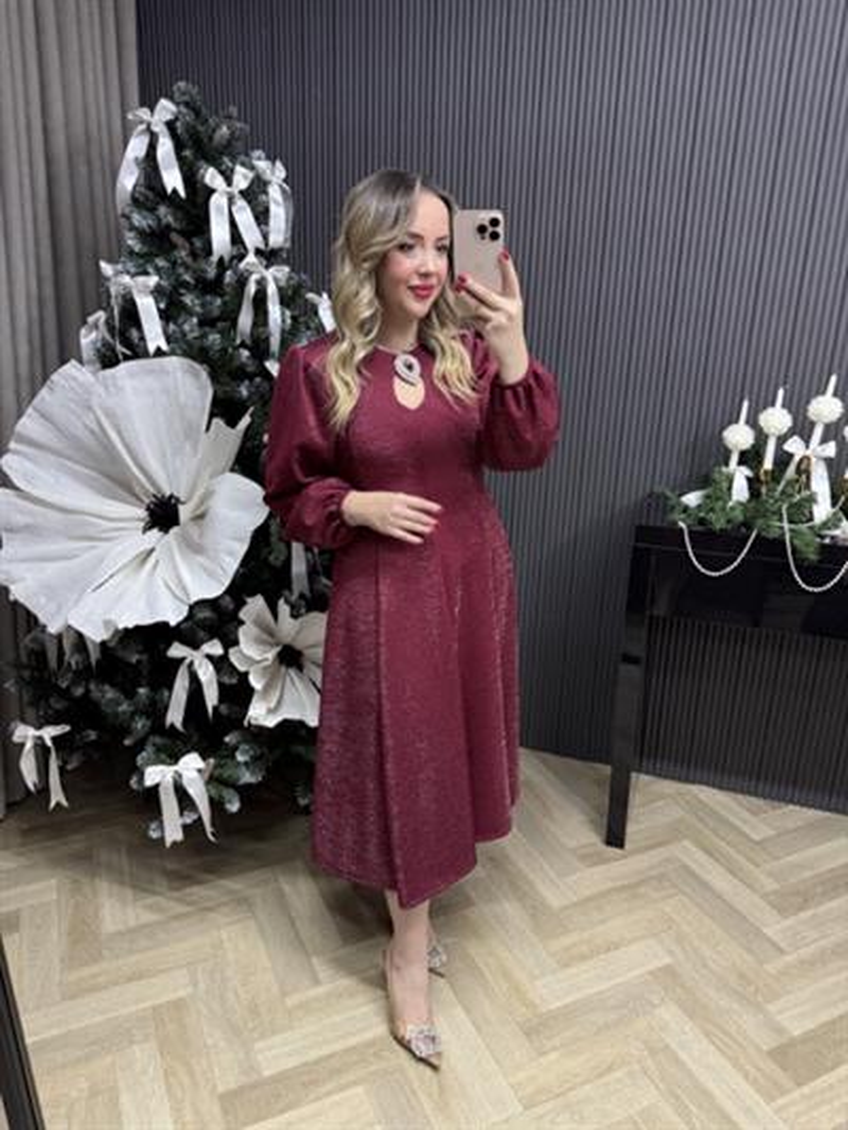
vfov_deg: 71.6
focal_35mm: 24
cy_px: 565
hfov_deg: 56.8
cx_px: 424
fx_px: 784
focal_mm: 6.76
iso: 250
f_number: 1.78
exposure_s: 1/60
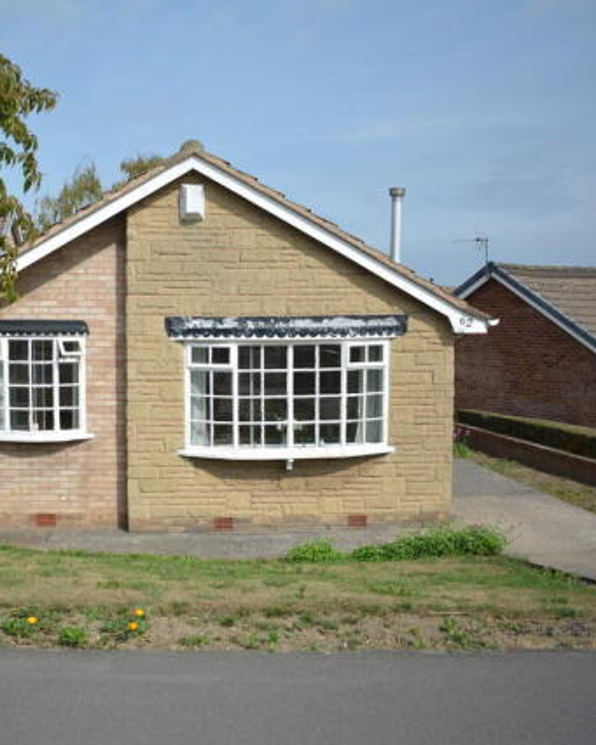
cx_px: 167
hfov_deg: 37.5
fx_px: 860
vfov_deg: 46.8
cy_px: 372
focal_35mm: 39
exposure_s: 1/1600
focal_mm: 18
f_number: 3.5
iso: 100
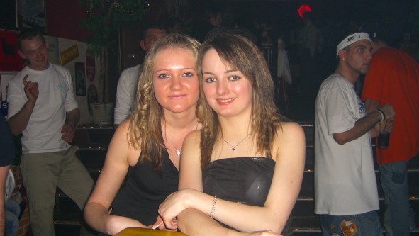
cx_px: 208
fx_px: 467
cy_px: 118
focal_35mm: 42
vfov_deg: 28.4
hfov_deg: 48.3
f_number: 2.8
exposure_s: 1/60
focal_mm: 7.9
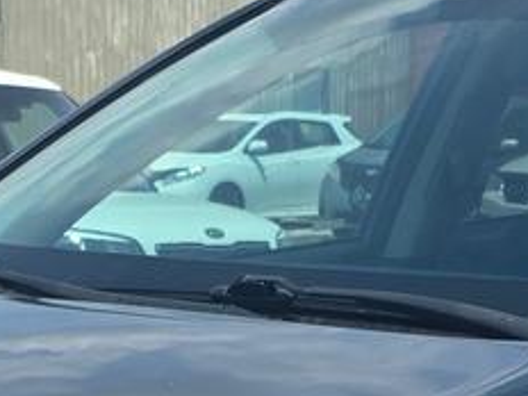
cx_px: 228
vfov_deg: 10.3
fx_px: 1937
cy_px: 910
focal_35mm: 127
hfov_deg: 15.5
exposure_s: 1/6574
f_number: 1.7
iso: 80
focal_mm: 6.25
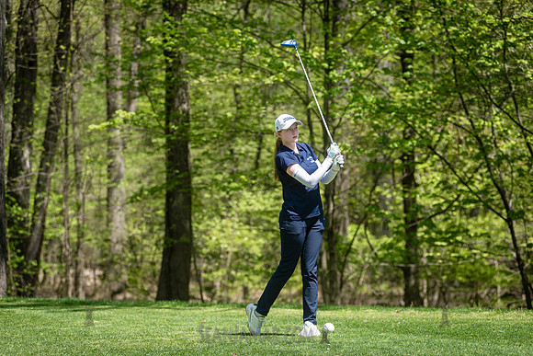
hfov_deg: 18.3
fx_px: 1659
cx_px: 266
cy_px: 178
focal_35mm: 112
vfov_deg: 12.2
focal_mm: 112
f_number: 3.5
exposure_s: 1/500
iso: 100
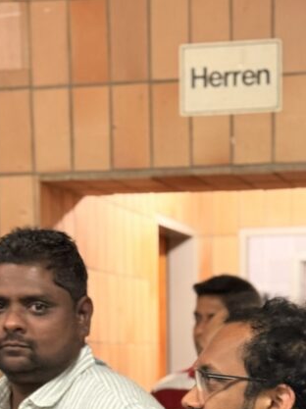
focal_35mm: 118
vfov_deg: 16.1
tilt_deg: -4.7
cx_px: 197
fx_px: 1393
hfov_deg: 12.5
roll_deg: +0.6
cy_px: 470
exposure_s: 1/33
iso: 400
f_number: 1.78
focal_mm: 6.76
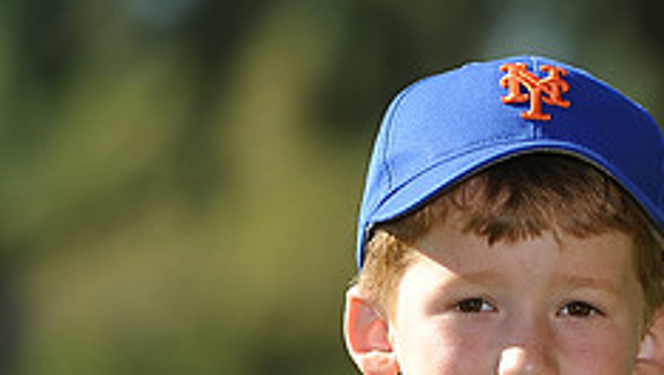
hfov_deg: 4.2
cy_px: 474
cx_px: 550
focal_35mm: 518
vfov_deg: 2.3
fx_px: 9126
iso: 200
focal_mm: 200
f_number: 4.5
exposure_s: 1/1000
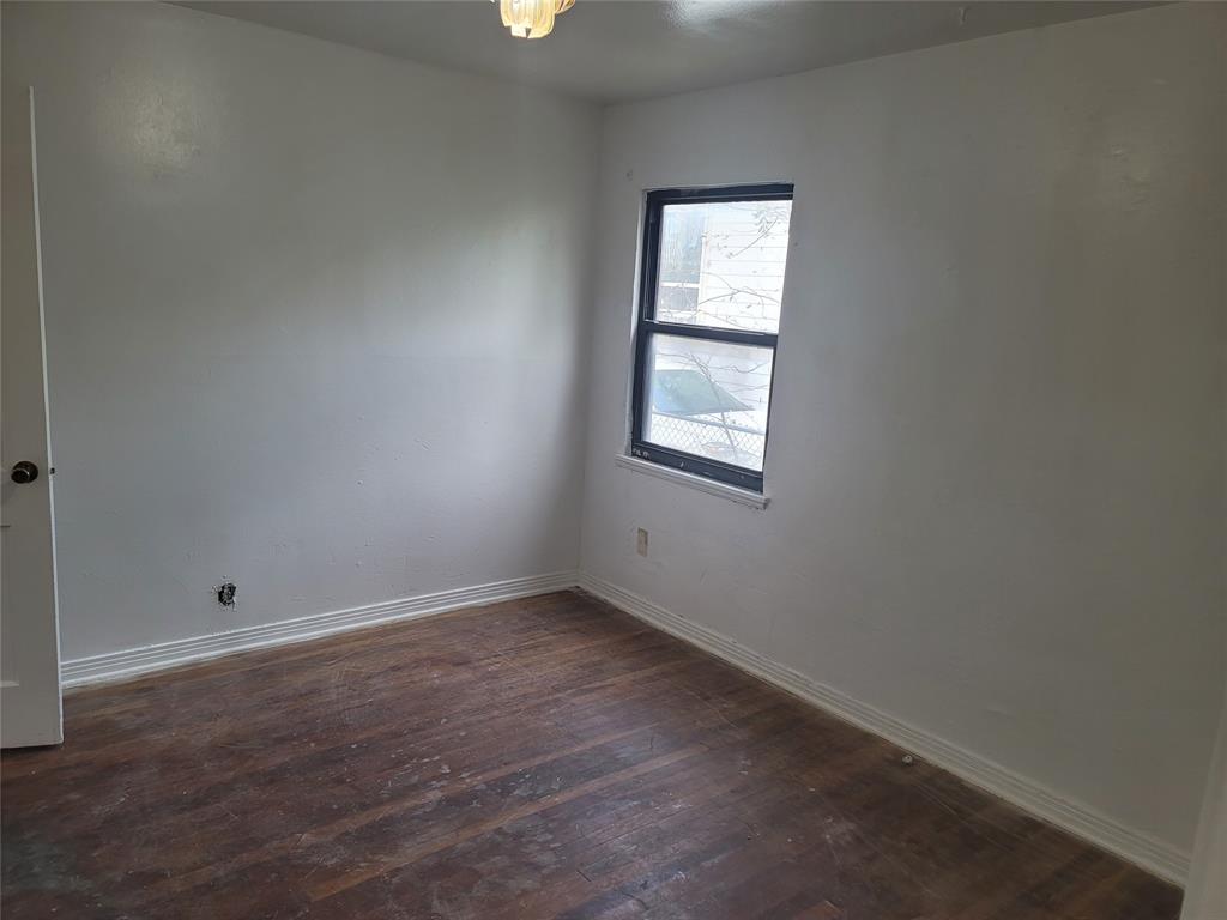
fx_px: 886
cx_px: 614
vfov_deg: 54.9
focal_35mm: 25
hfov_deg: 69.4
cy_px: 460
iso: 160
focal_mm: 7
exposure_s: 1/120
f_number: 1.8
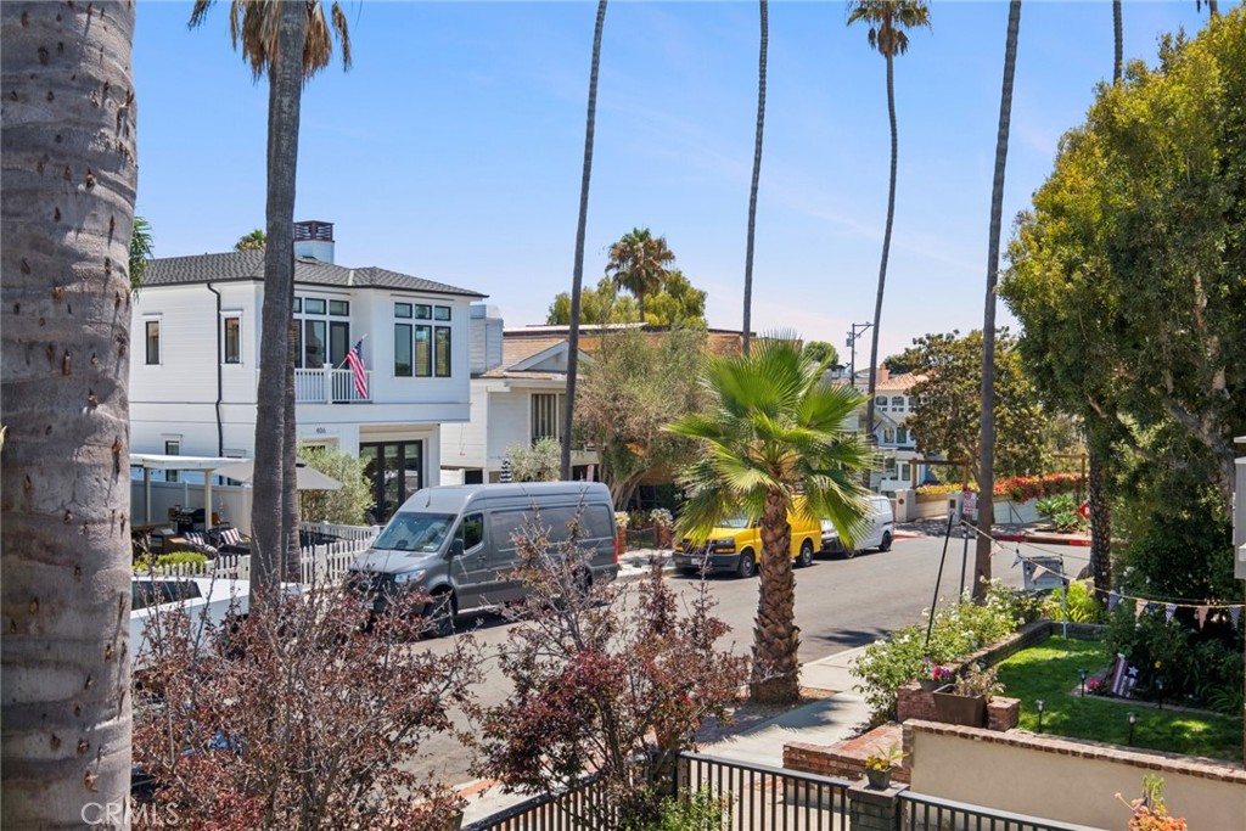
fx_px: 1246
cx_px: 623
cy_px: 416
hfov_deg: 53.1
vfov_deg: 36.9
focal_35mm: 36
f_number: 8
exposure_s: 1/400
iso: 200
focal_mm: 24
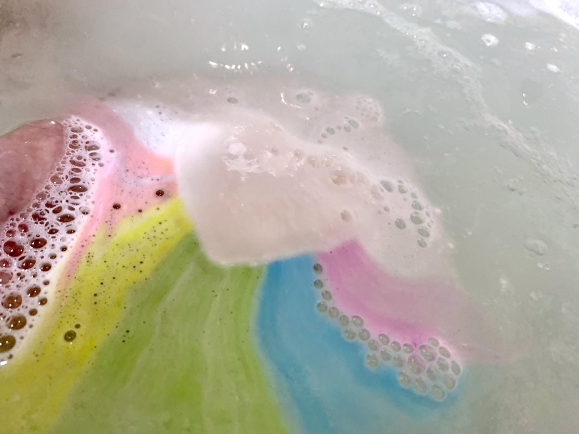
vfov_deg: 53.1
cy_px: 217
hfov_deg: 67.3
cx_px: 290
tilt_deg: -54.0
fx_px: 435
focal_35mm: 26
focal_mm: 4.25
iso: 160
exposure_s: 1/60
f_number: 1.8
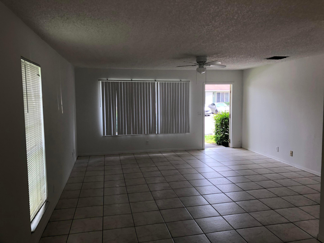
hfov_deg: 63.4
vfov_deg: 49.7
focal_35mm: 28
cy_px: 122
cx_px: 162
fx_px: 262
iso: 40
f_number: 1.8
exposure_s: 1/120
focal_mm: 3.99
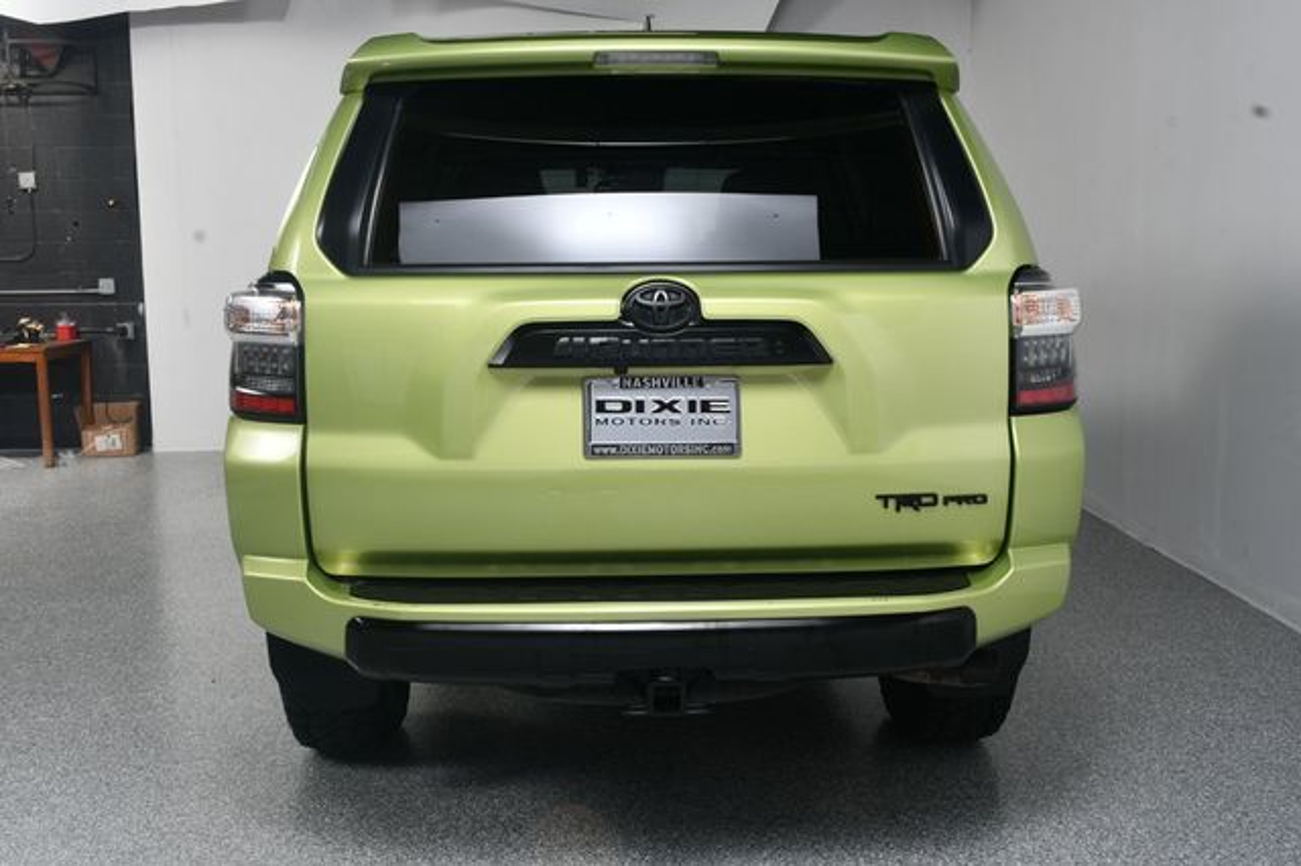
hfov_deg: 53.2
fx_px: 1300
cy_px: 433
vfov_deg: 36.8
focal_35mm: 36
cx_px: 650
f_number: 13
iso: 100
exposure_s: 1/160
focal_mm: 24
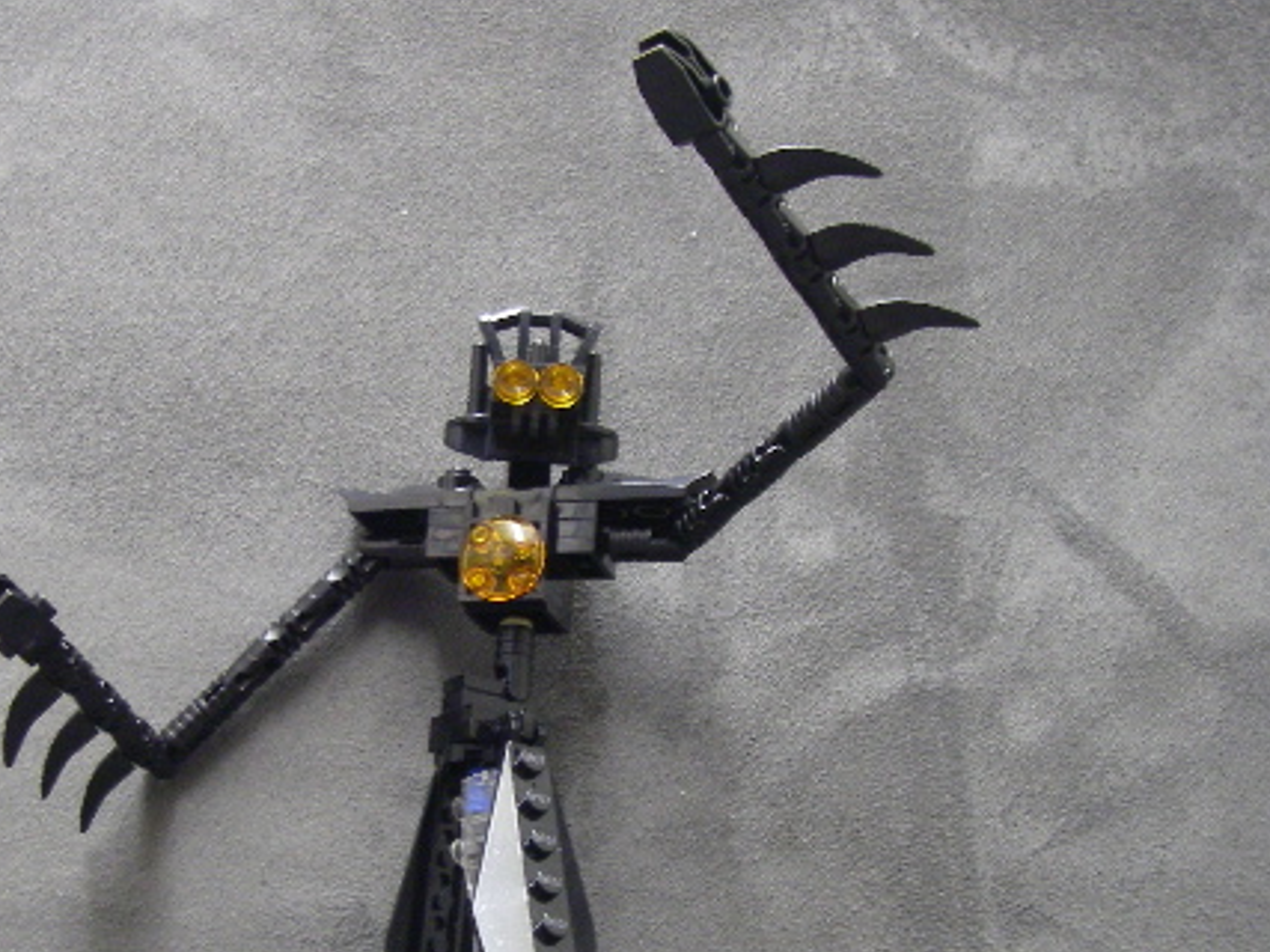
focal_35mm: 57
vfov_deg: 25.5
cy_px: 666
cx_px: 476
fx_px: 2091
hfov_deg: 33.6
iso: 250
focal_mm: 6.3
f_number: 3.3
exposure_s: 1/4
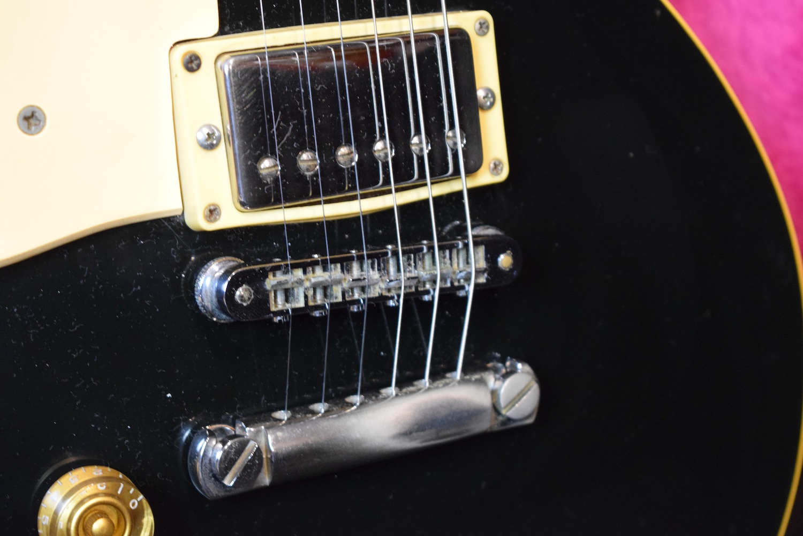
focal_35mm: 82
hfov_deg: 24.6
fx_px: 1840
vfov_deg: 16.6
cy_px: 268
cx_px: 402
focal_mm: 55
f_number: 5.6
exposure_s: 1/20
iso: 3200
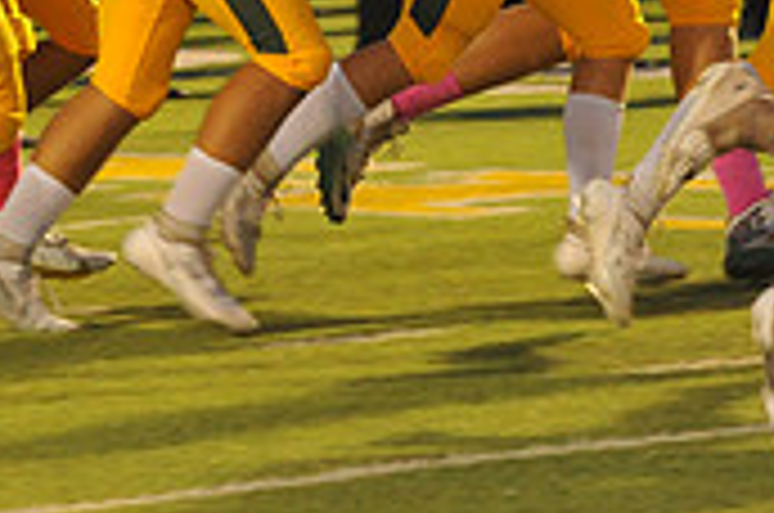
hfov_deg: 4.9
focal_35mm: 422
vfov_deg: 3.2
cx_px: -428
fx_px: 9056
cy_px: -220
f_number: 5.6
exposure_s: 1/200
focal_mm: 125
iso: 4000
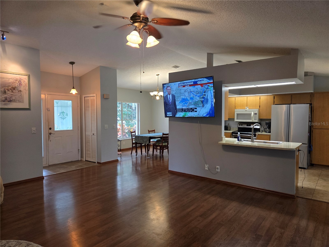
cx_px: 164
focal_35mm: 23
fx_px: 219
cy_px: 124
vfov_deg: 58.9
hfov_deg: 73.9
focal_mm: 5.4
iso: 250
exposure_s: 1/120
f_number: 1.8
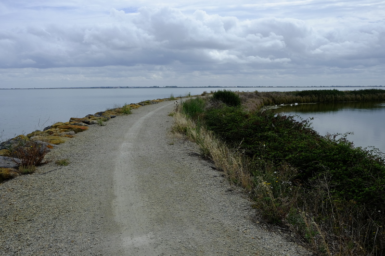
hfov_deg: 54.4
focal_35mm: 35
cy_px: 128
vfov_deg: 37.8
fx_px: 374
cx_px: 192
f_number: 8
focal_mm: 23
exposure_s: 1/340
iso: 400
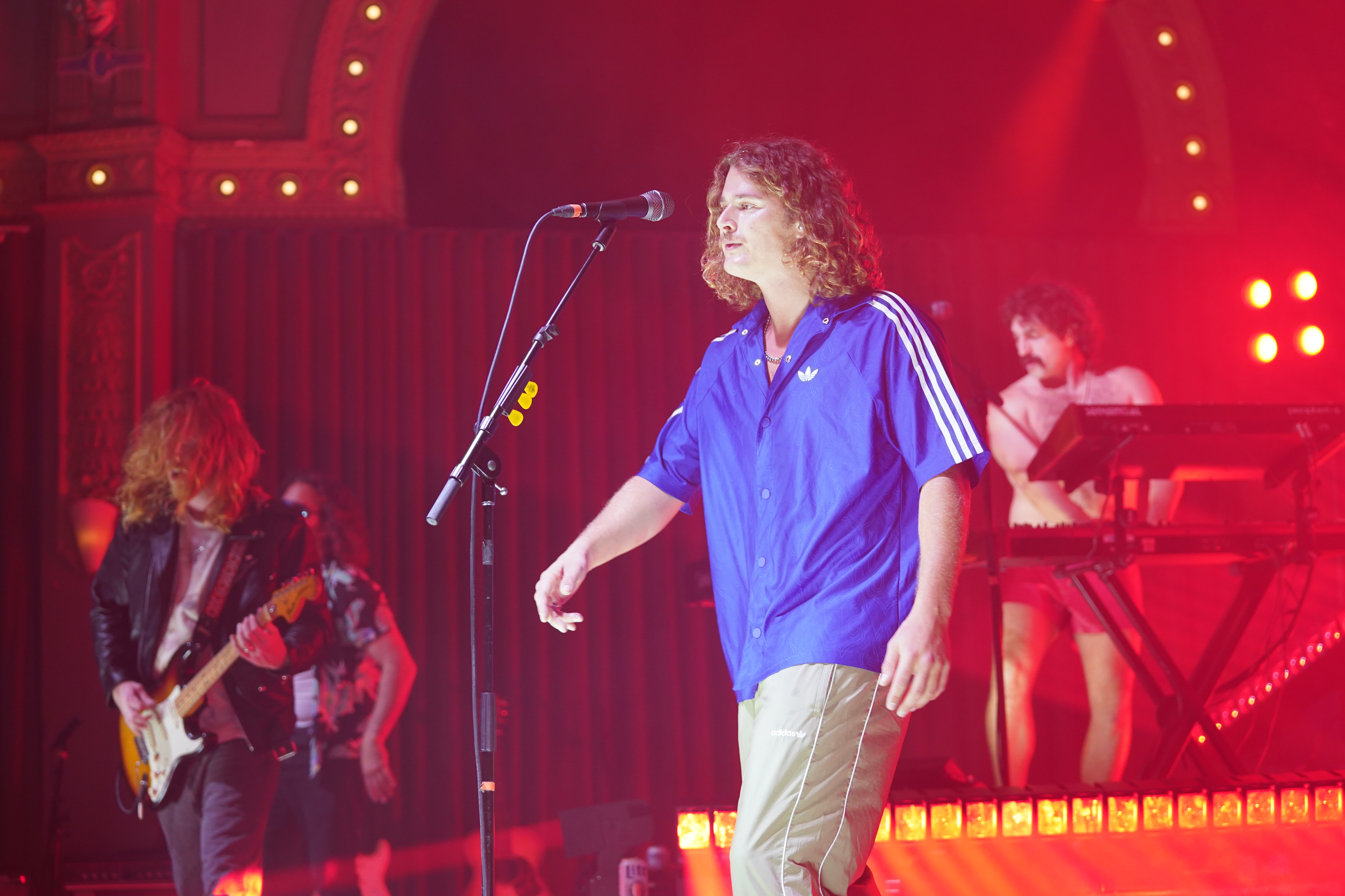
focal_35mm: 70
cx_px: 672
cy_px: 448
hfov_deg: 28.8
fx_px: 2615
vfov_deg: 19.5
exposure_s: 1/160
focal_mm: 70
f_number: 3.2
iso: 1600
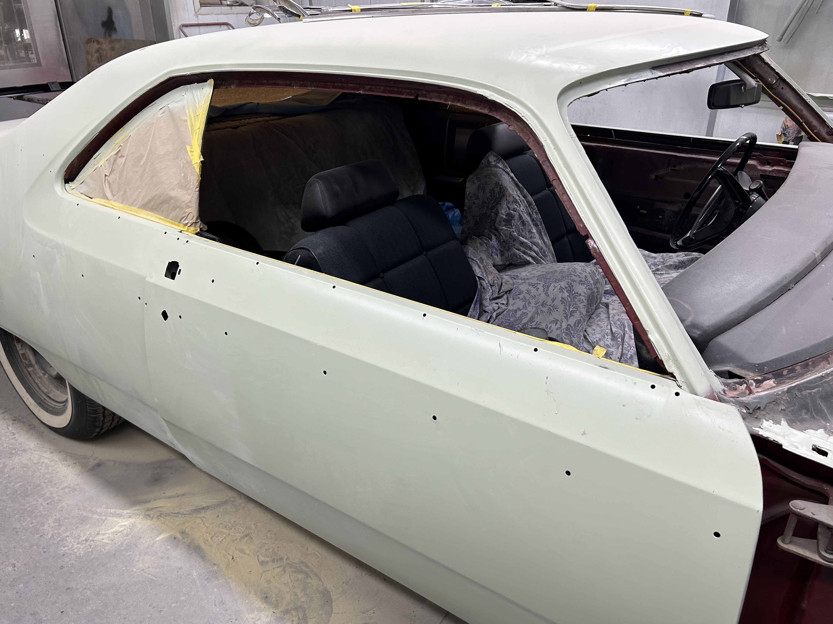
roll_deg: +0.4
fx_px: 650
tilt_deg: -25.5
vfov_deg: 51.3
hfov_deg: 65.3
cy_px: 306
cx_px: 411
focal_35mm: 27
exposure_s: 1/100
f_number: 1.5
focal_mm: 5.7
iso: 100
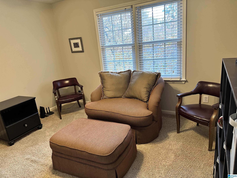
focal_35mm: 24
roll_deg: +5.2
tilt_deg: -15.4
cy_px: 89
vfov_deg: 56.8
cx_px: 118
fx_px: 164
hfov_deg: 71.6
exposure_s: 1/60
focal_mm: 6.86
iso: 160
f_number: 1.78
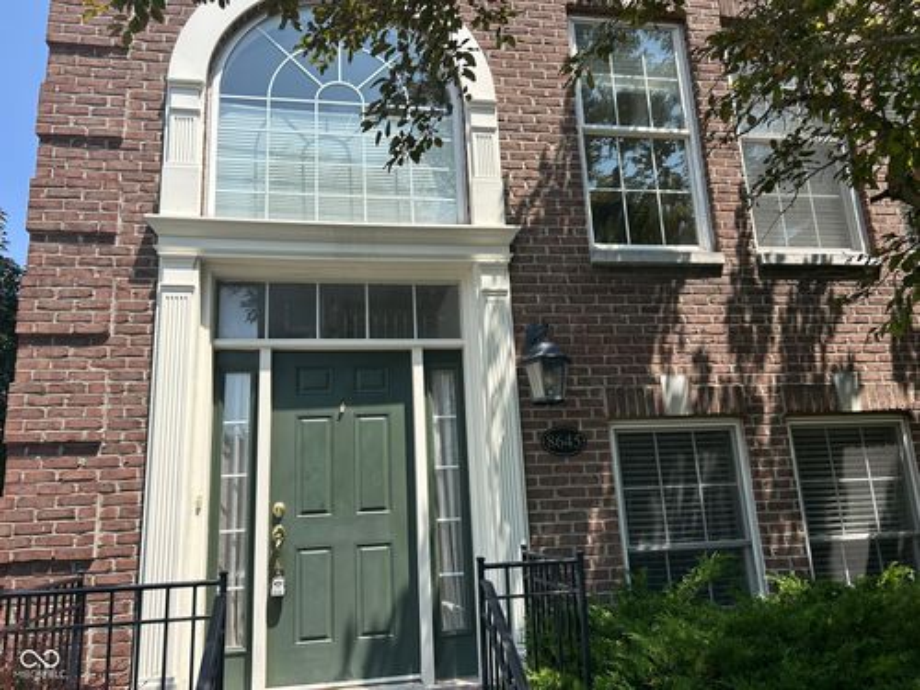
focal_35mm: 26
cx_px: 460
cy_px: 345
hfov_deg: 67.3
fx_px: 691
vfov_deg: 53.1
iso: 50
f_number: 1.5
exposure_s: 1/2083
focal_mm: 5.7
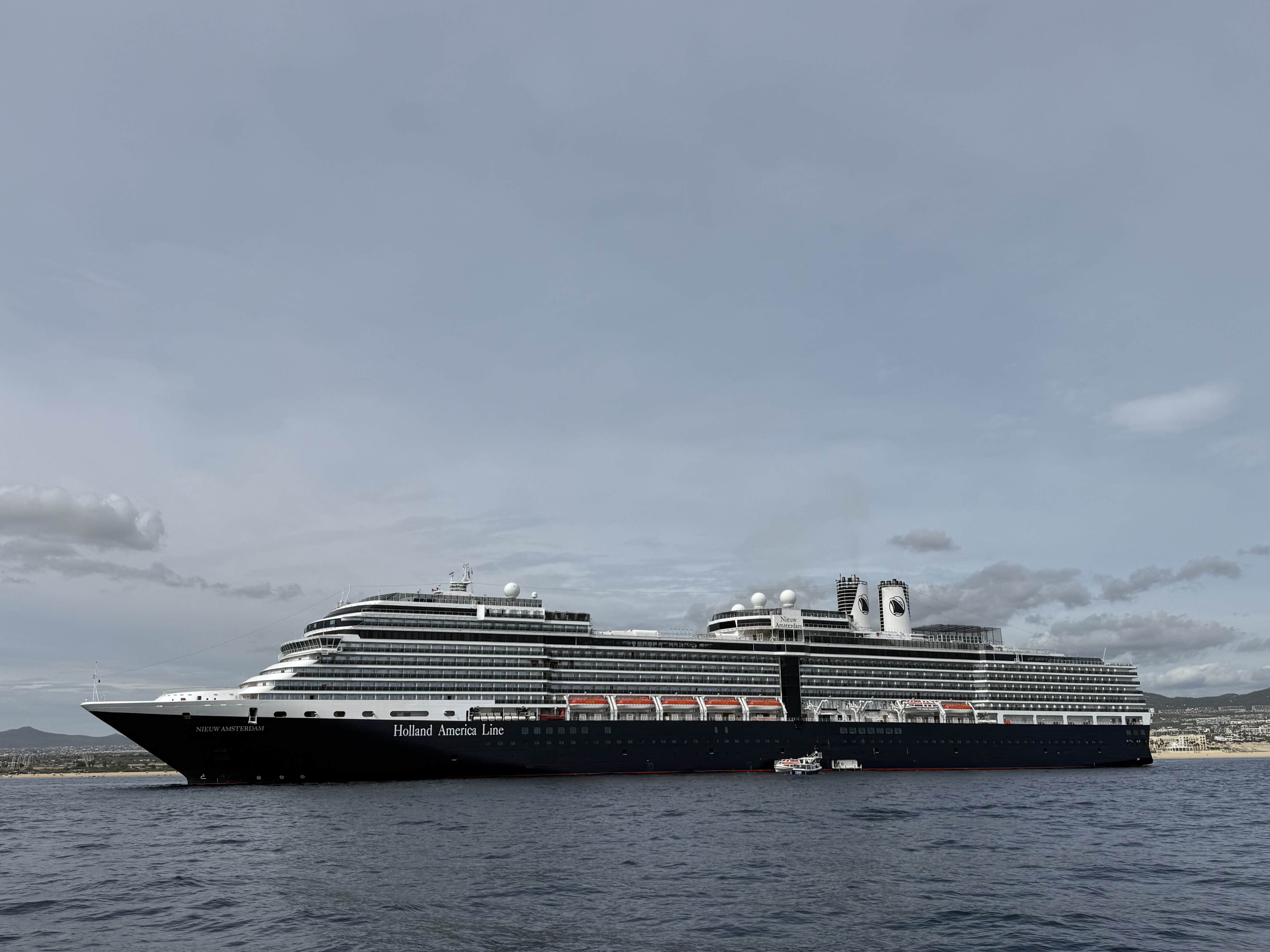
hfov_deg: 61.6
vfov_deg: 48.1
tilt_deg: +12.6
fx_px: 1064
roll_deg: +1.5
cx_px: 676
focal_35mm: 29
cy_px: 534
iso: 80
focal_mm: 6.76
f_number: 1.78
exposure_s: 1/10309
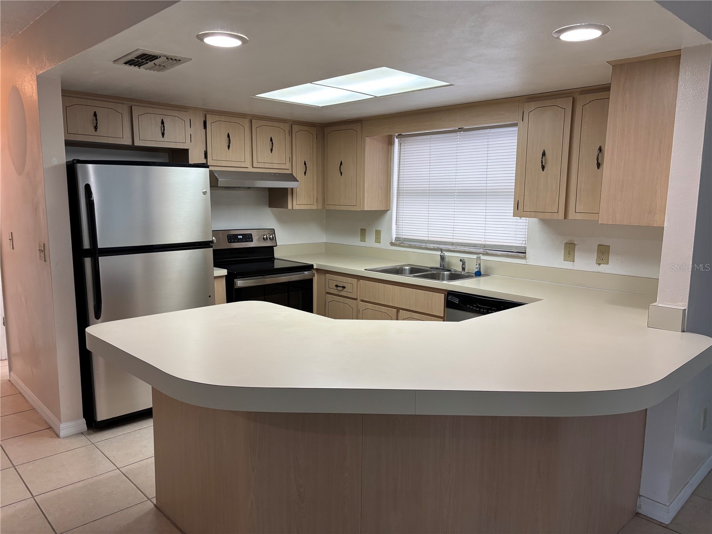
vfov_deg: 53.1
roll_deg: -0.9
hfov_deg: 67.3
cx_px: 356
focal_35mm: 26
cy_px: 267
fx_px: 535
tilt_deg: -9.5
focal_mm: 5.96
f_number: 1.6
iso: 125
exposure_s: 1/120
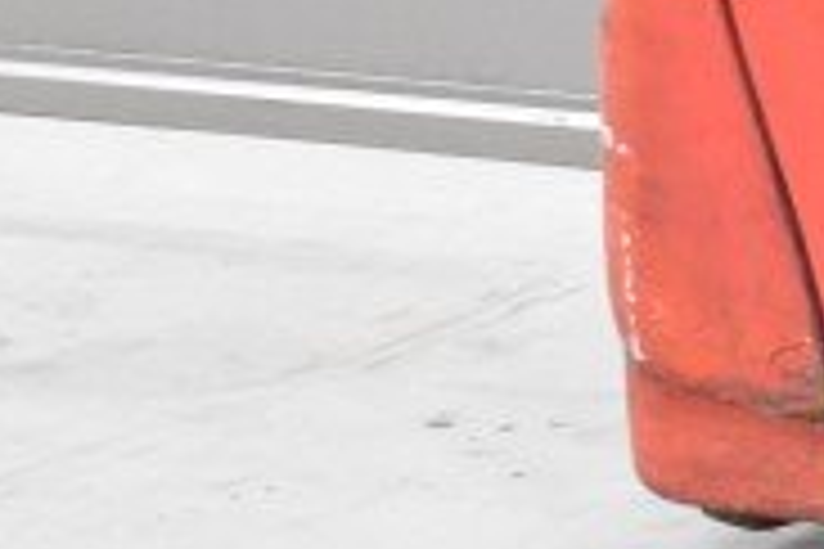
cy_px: -675
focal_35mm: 246
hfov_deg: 7.7
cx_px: 2067
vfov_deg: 5.4
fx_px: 5637
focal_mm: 25
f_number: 5
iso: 1600
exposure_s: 1/25
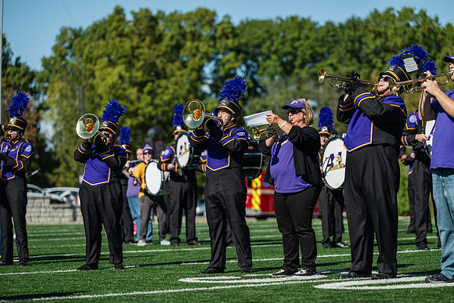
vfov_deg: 10.6
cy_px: 152
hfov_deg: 15.8
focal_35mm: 130
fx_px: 1640
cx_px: 227
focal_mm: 130
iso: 80
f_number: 3.2
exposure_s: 1/1250
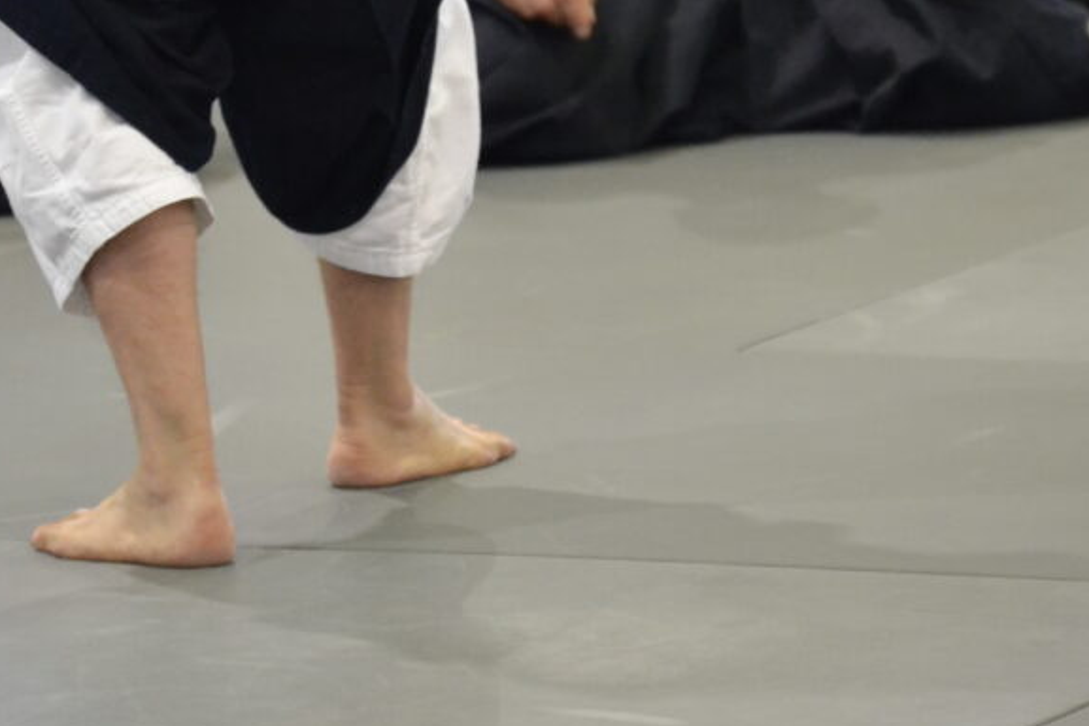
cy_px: 174
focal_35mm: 346
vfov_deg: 4.0
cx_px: 553
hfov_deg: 6.0
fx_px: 10468
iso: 3200
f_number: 5
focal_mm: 130
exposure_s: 1/125
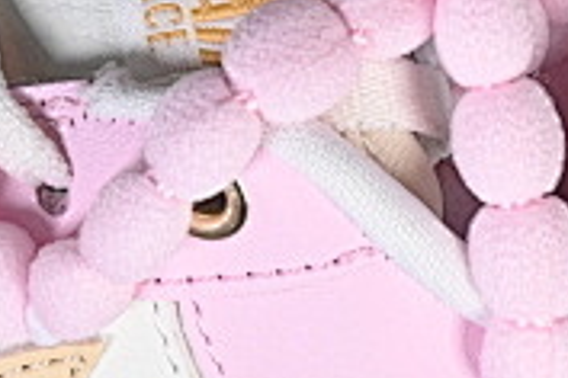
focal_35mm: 457
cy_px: -135
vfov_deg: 3.0
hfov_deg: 4.5
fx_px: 7210
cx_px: -90
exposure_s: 1/80
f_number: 7.1
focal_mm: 50
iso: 160
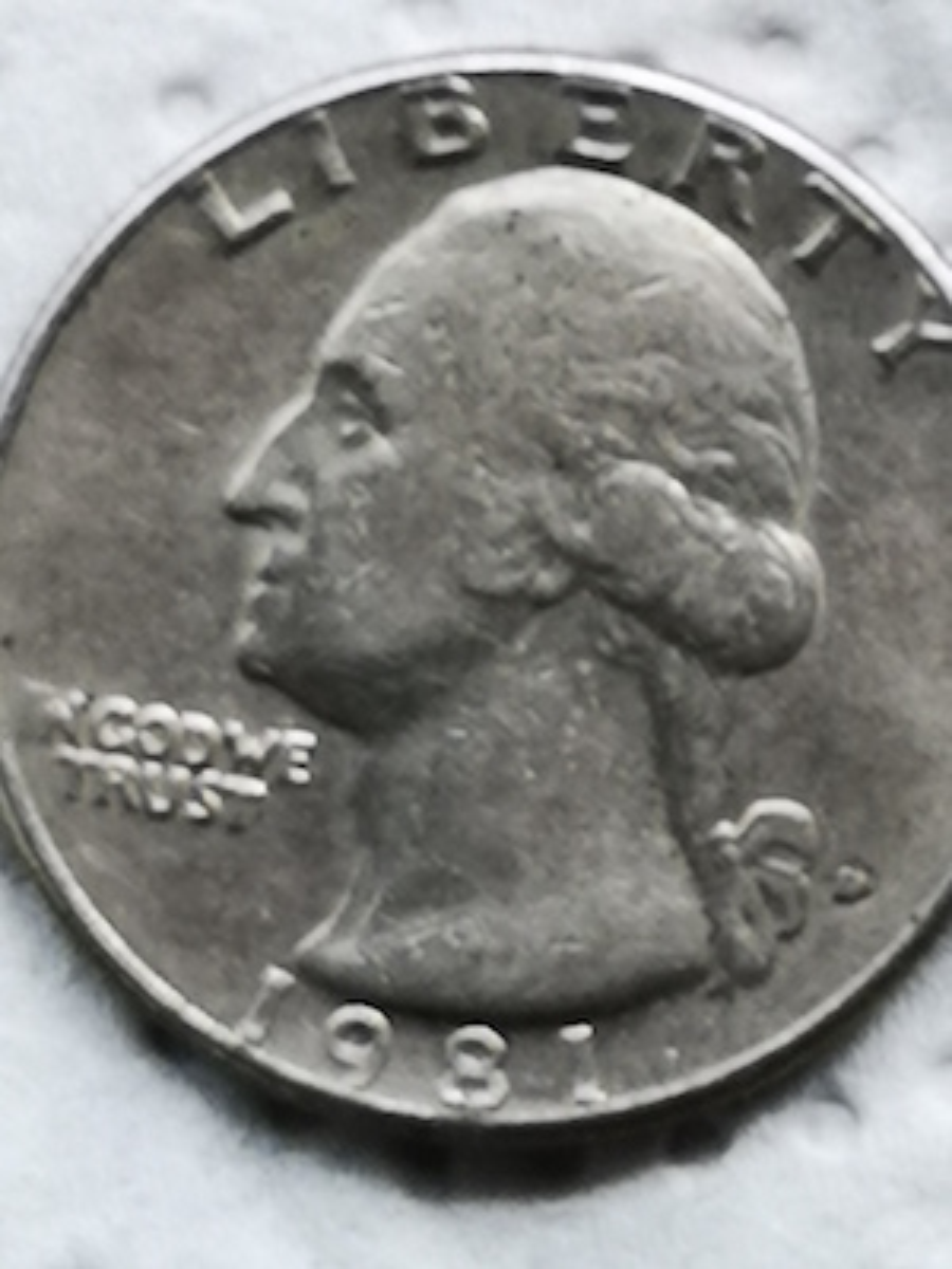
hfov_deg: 5.6
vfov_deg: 7.4
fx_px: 9791
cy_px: 634
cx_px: 476
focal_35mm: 267
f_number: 1.8
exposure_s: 1/468
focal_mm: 5.58
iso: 50
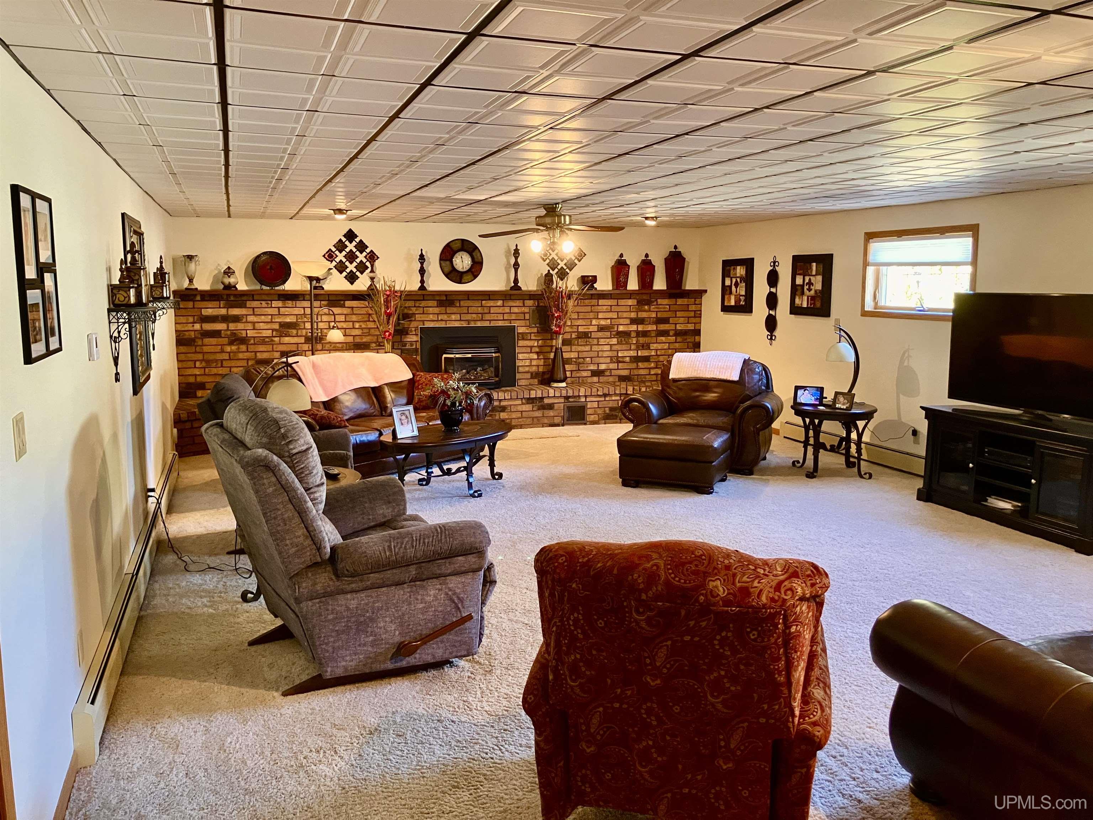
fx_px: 884
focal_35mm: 28
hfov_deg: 63.4
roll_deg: -0.3
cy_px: 410
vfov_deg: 49.7
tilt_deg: -9.1
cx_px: 546
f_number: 1.8
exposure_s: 1/40
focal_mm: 3.99
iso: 320
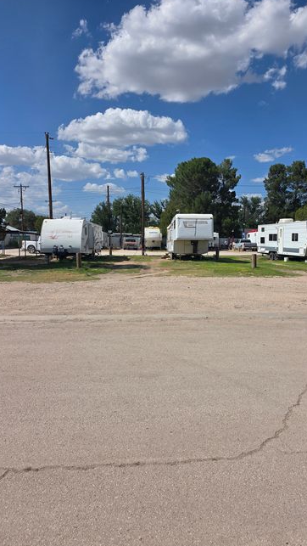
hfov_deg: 44.3
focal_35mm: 26
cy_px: 271
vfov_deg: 71.9
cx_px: 176
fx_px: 376
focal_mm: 6.3
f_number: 1.7
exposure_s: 1/7944
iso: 50
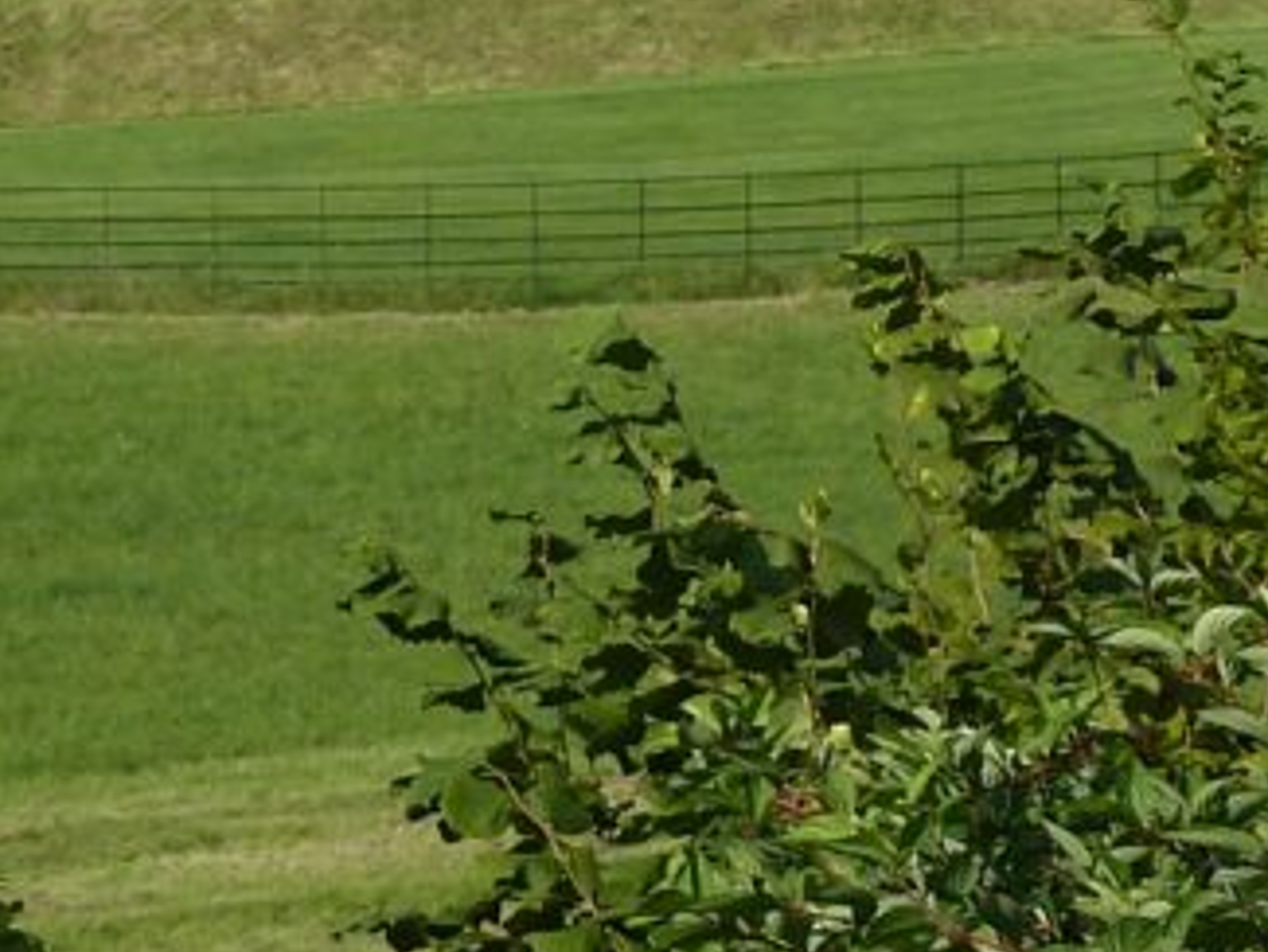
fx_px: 9014
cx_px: 679
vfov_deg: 6.0
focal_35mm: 246
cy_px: -285
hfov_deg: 8.0
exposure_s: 1/400
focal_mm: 12.8
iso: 80
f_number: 4.2
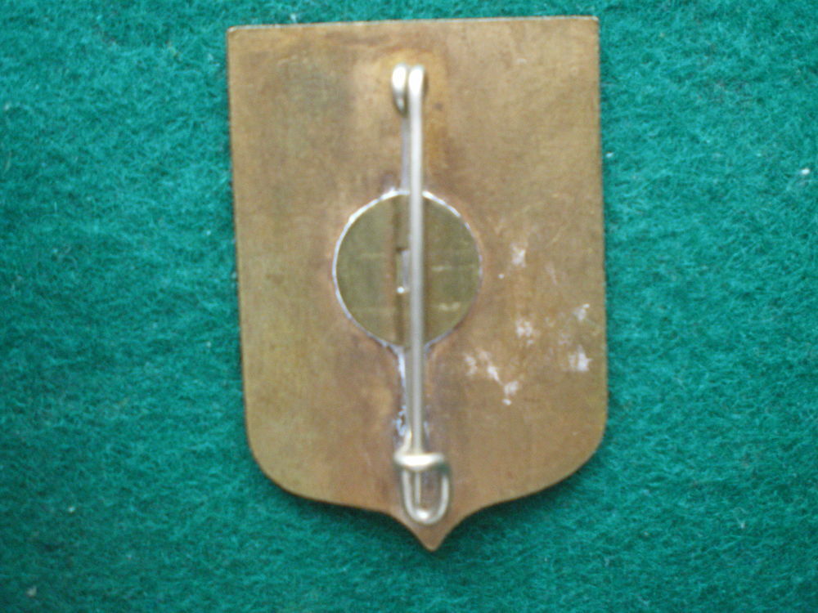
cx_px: 409
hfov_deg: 49.0
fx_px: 898
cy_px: 306
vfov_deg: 37.7
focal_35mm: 38
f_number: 3.1
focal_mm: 6.3
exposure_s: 1/6
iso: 400
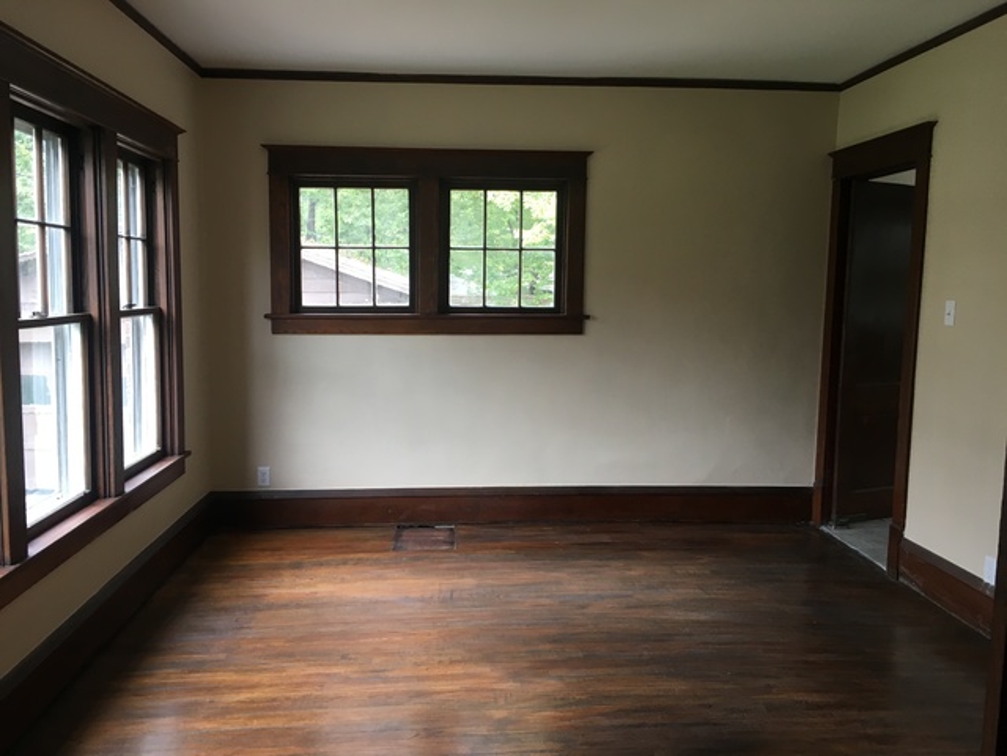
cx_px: 504
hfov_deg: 61.7
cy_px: 378
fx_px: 844
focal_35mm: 29
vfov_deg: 48.2
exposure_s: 1/30
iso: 32
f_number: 2.2
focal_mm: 4.15
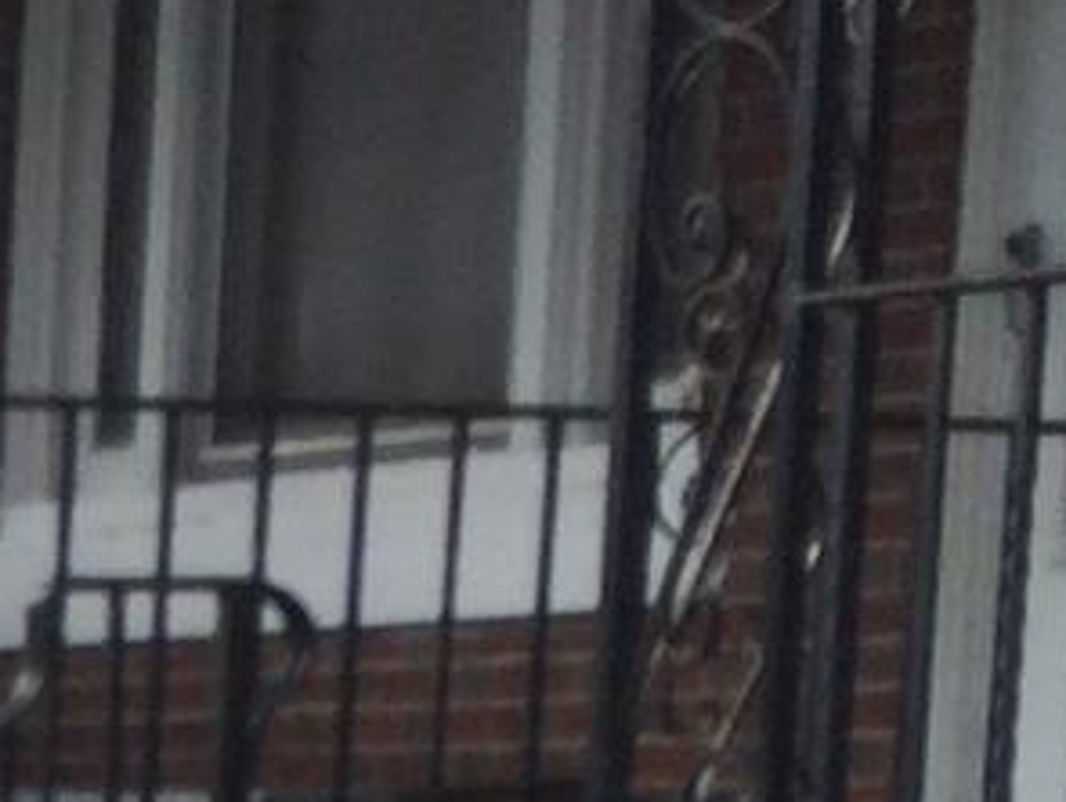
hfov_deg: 8.8
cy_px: 1886
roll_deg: -2.4
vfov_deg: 7.0
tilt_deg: -16.2
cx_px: -1547
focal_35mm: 201
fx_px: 6197
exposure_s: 1/547
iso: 32
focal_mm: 4.15
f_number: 2.2
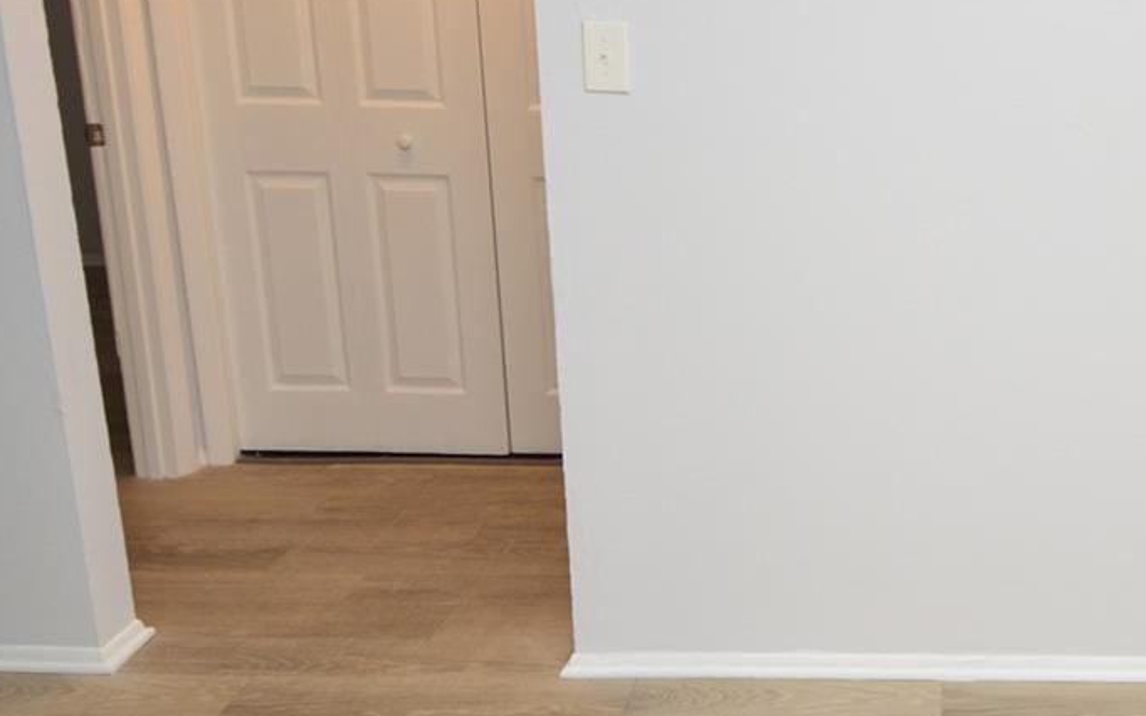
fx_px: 1343
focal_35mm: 43
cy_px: 317
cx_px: 971
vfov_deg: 29.8
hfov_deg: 43.3
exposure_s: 1/60
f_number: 4
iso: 400
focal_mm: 12
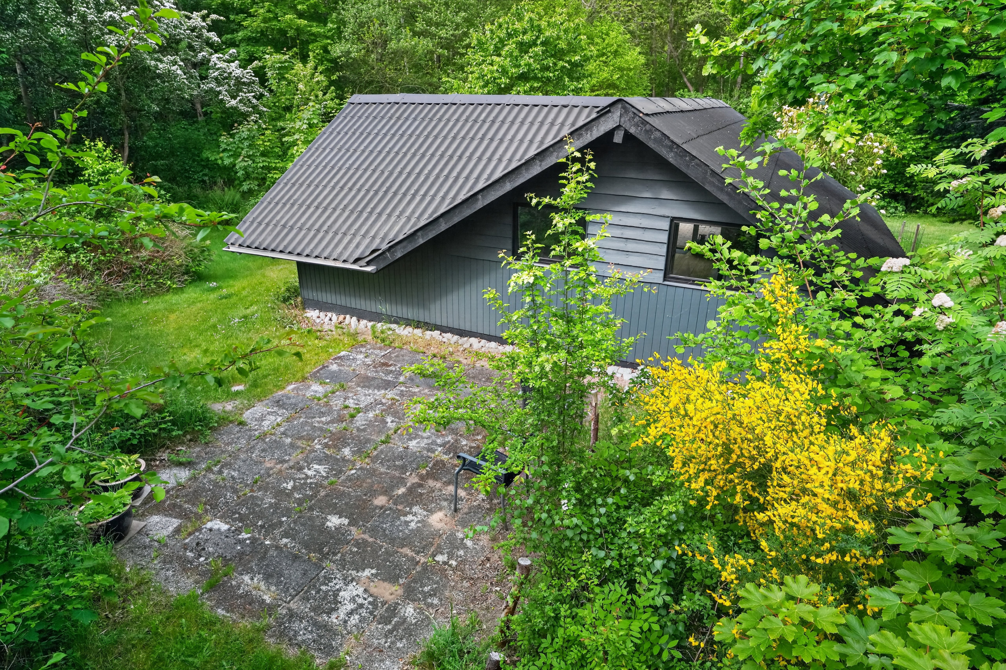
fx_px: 559
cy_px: 335
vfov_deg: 61.9
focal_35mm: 20
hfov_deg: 84.0
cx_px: 503
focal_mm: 20
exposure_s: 1/320
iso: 1250
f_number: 8
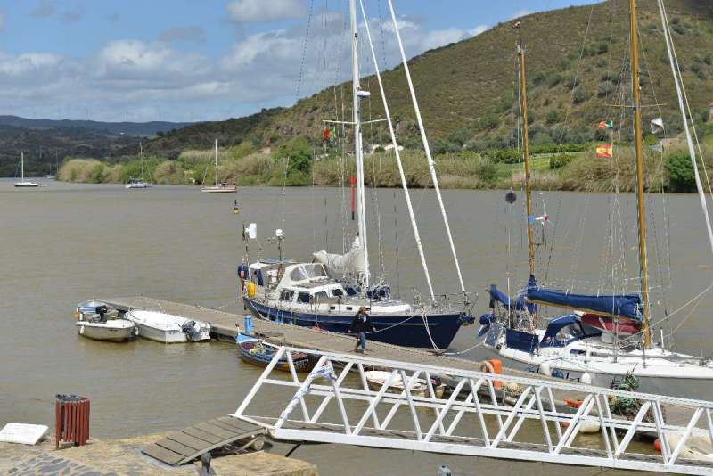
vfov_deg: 19.5
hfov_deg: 28.8
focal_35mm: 70
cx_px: 356
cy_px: 238
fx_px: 1387
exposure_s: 1/640
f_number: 8
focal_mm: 70
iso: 125
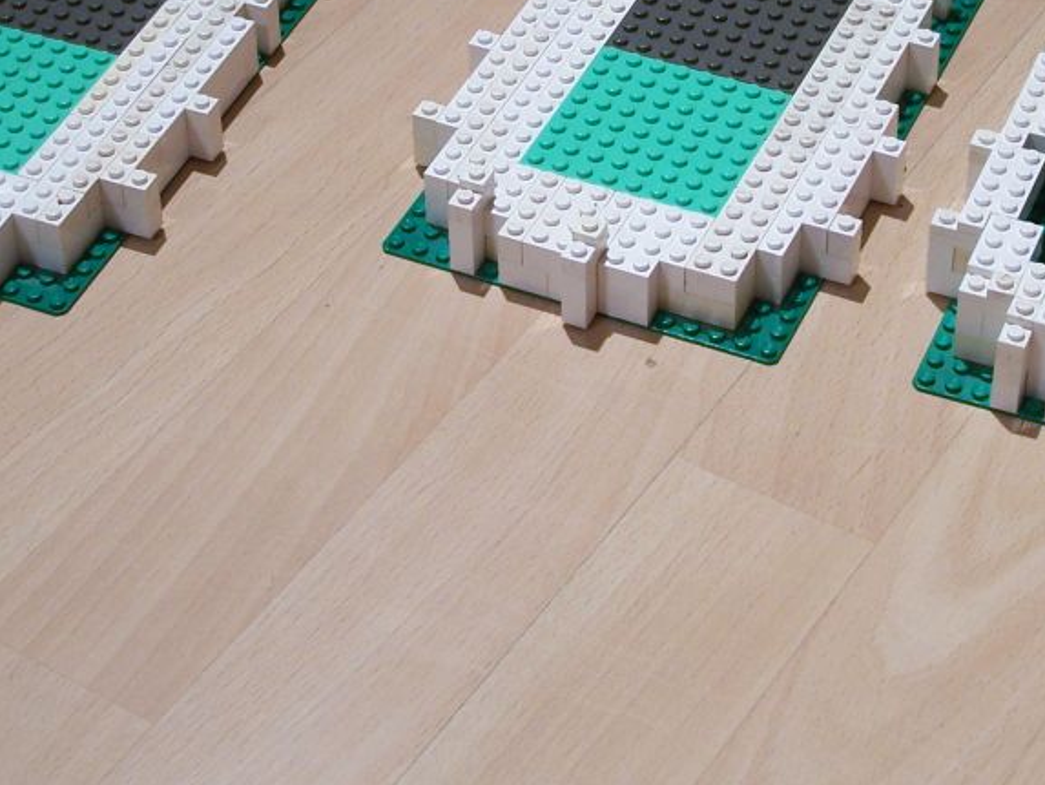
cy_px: 175
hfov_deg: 19.6
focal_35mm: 100
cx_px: 611
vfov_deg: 14.7
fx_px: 3019
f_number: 3.1
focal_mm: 9.3
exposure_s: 1/3
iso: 80
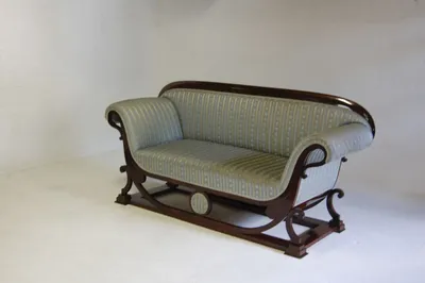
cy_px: 142
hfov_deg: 42.4
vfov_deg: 28.9
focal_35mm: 46
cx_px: 212
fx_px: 548
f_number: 4.5
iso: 800
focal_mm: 31
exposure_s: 1/15
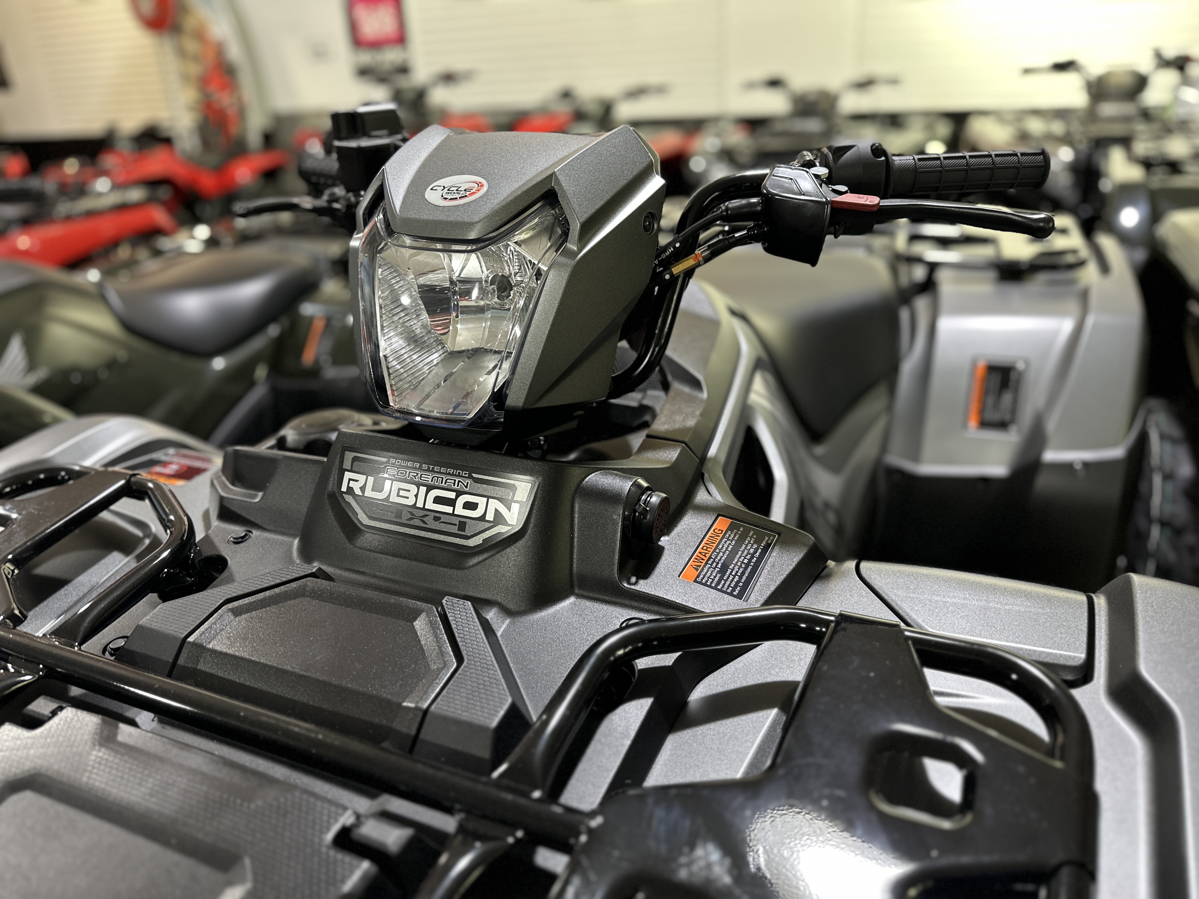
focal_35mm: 24
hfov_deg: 71.6
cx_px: 600
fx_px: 831
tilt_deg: -23.8
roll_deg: +2.4
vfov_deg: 56.8
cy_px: 450
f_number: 1.78
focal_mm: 6.86
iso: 250
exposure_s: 1/60
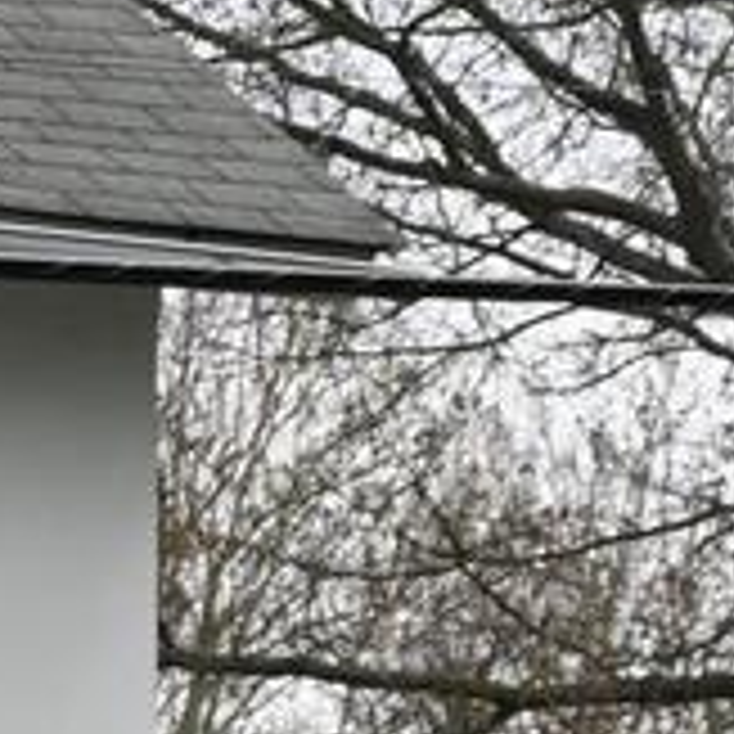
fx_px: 8219
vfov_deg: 5.0
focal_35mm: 343
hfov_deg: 4.9
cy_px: 1513
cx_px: -1545
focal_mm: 30.5
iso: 110
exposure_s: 1/250
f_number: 5.6
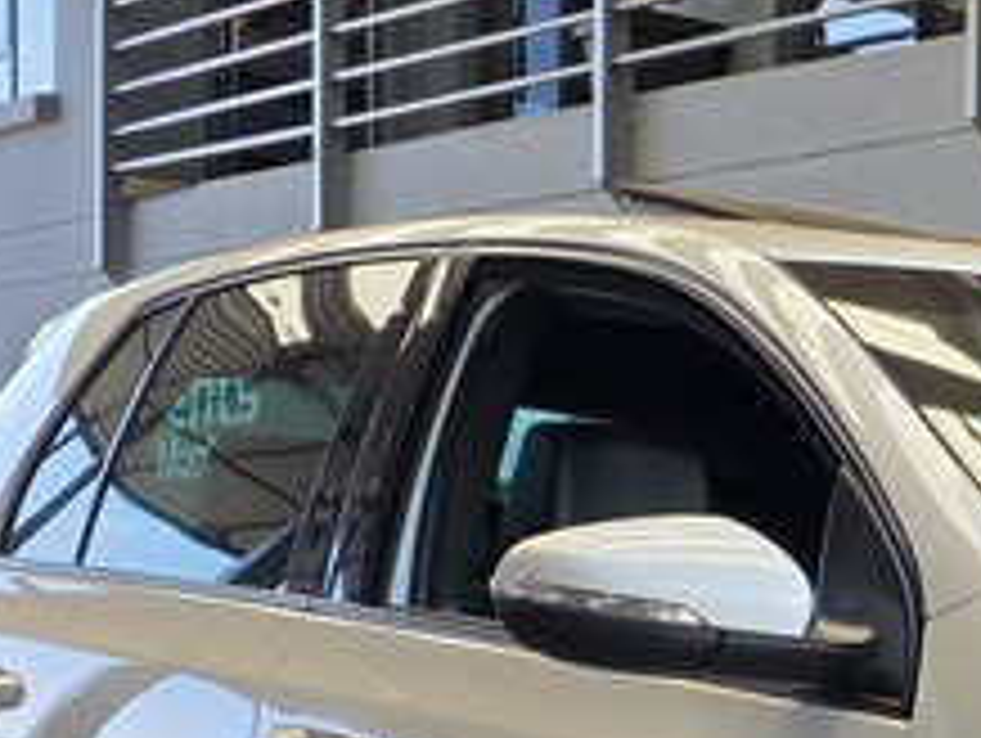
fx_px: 3064
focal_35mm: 108
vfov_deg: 13.4
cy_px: 873
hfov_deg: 15.8
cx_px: 1692
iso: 12
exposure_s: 1/65.1
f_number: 1.7
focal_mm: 6.25
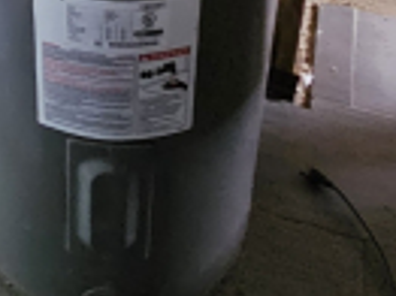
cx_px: 50
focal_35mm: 66
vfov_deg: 17.4
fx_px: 754
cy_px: -257
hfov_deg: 28.4
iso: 1250
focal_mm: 2.2
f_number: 2.2
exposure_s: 1/24
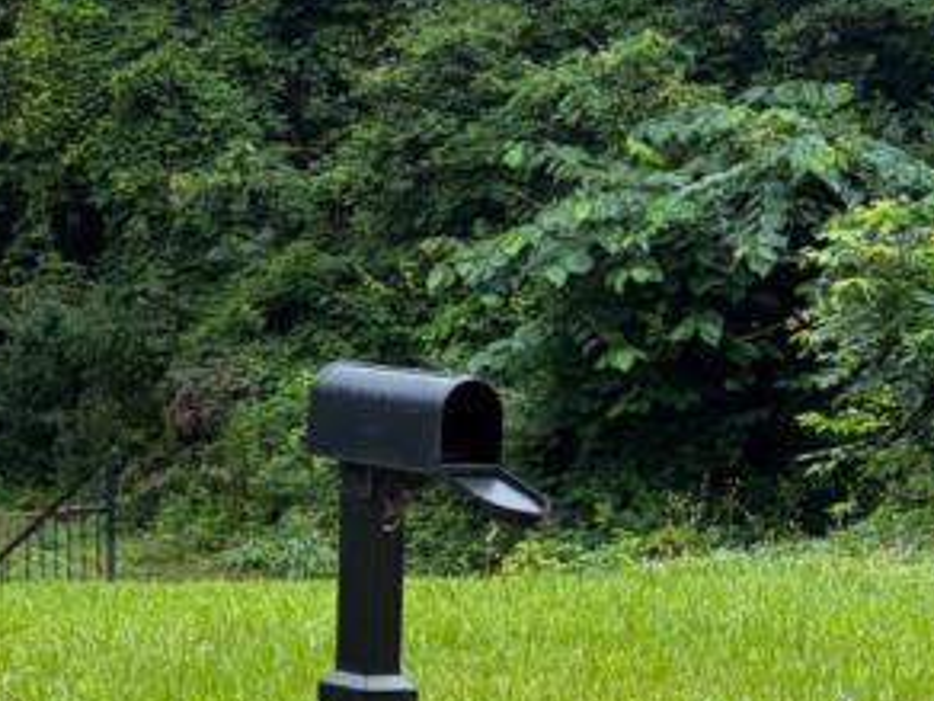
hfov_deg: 15.2
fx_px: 2887
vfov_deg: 13.8
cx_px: -886
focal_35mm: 107
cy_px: 240
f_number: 1.6
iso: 50
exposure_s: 1/121
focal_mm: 5.96
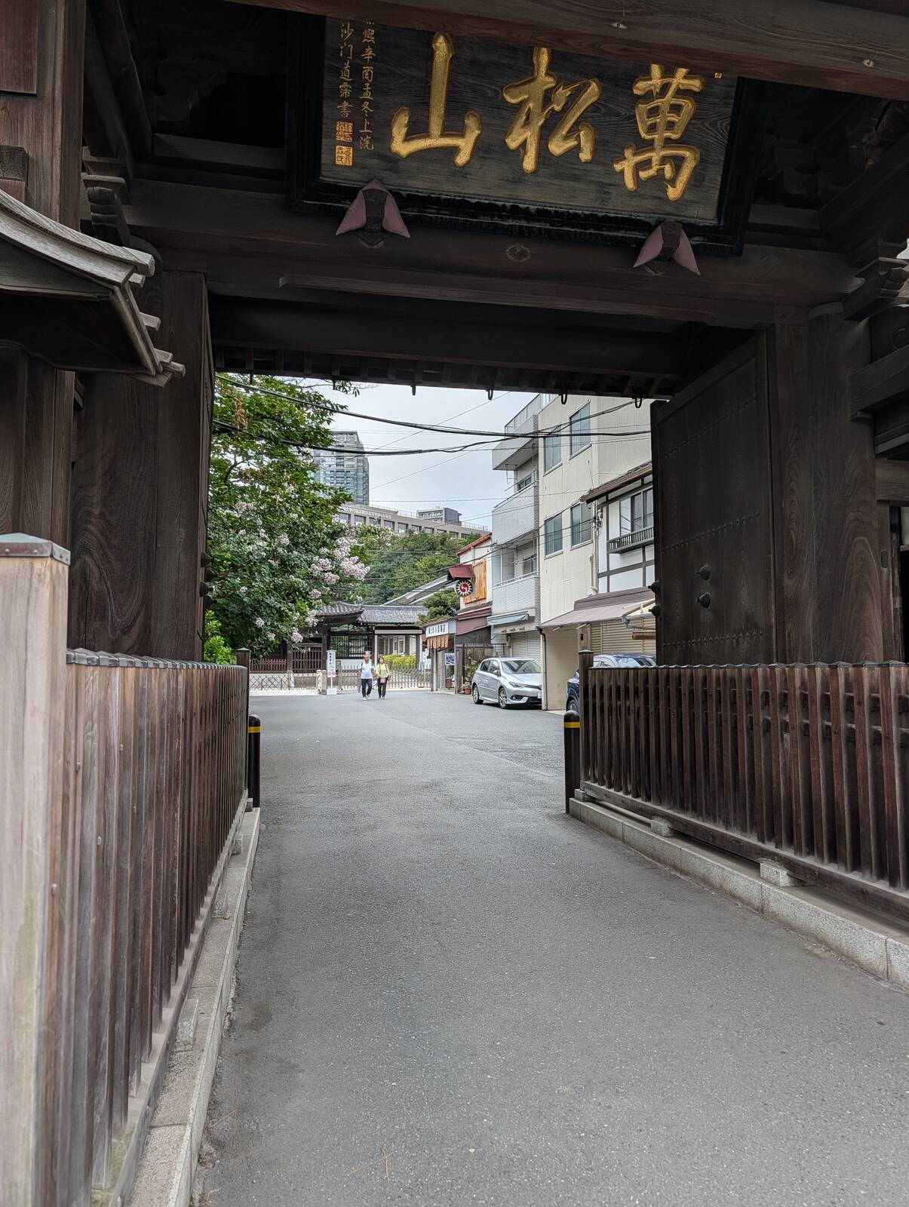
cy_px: 604
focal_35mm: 24
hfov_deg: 56.9
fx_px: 838
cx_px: 454
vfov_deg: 71.5
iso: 23
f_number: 1.68
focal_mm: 6.9
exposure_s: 1/189
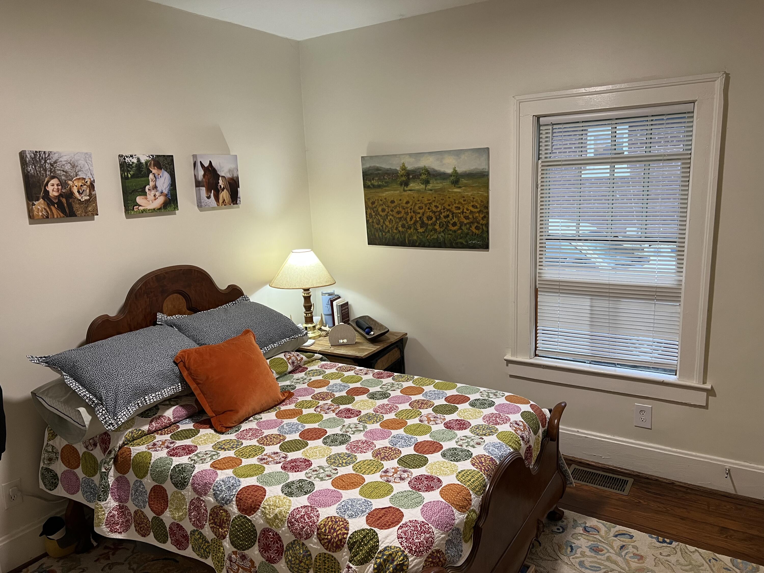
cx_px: 382
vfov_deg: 53.1
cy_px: 286
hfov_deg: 67.3
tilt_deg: -9.6
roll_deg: +2.5
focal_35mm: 26
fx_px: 574
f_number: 1.5
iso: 100
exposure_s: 1/60
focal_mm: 5.7
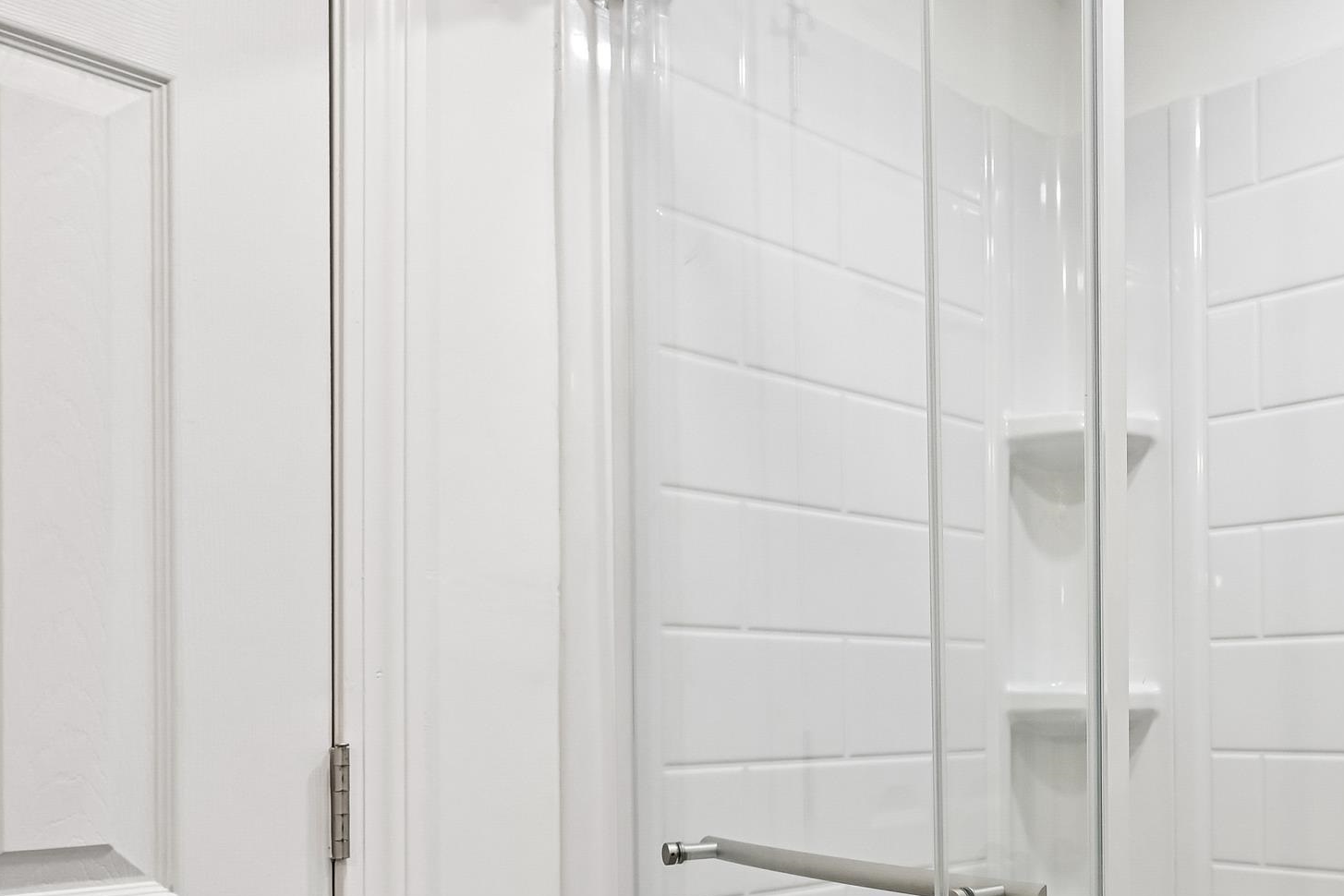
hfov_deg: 53.5
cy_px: 702
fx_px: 1232
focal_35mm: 33
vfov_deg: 38.6
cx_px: 1072
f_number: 8
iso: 400
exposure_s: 1/40
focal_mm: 16
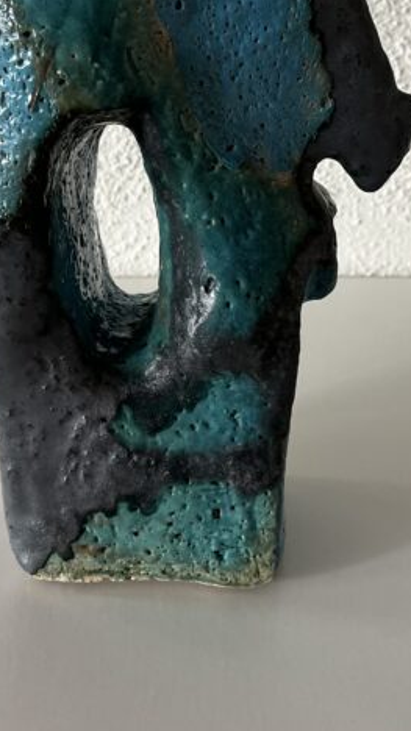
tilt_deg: -18.7
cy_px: 145
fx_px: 1202
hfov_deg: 19.3
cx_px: 309
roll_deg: -2.6
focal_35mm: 62
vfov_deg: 32.9
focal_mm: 5.1
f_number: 1.6
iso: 100
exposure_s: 1/121
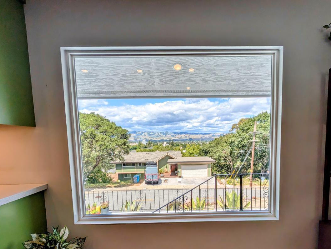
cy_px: 156
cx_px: 185
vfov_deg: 73.5
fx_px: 163
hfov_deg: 90.5
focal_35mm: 17
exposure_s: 1/1672
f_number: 1.7
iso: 54
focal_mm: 2.02
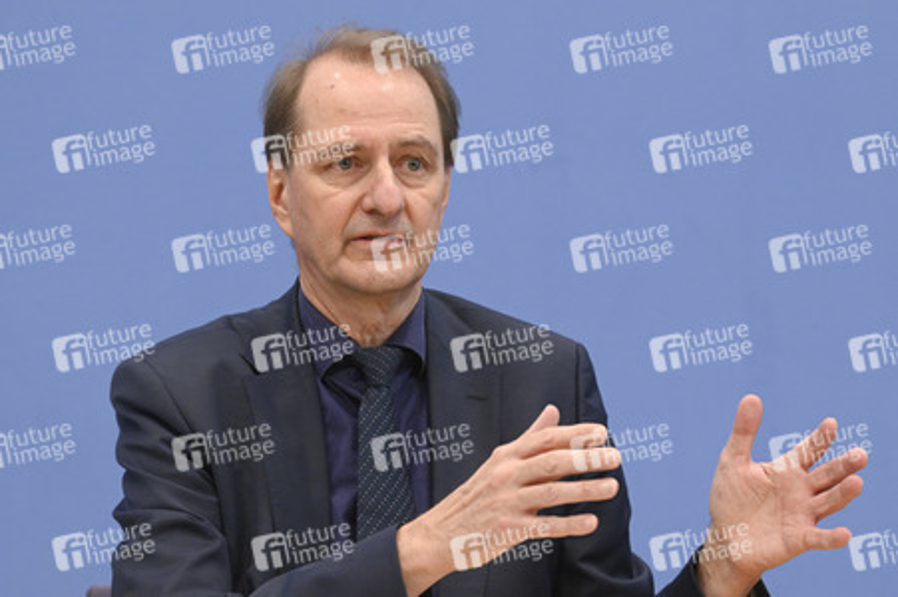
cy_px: 298
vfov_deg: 13.9
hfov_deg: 20.8
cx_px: 449
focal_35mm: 98
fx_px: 2443
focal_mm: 98
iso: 3200
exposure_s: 1/400
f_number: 5.6
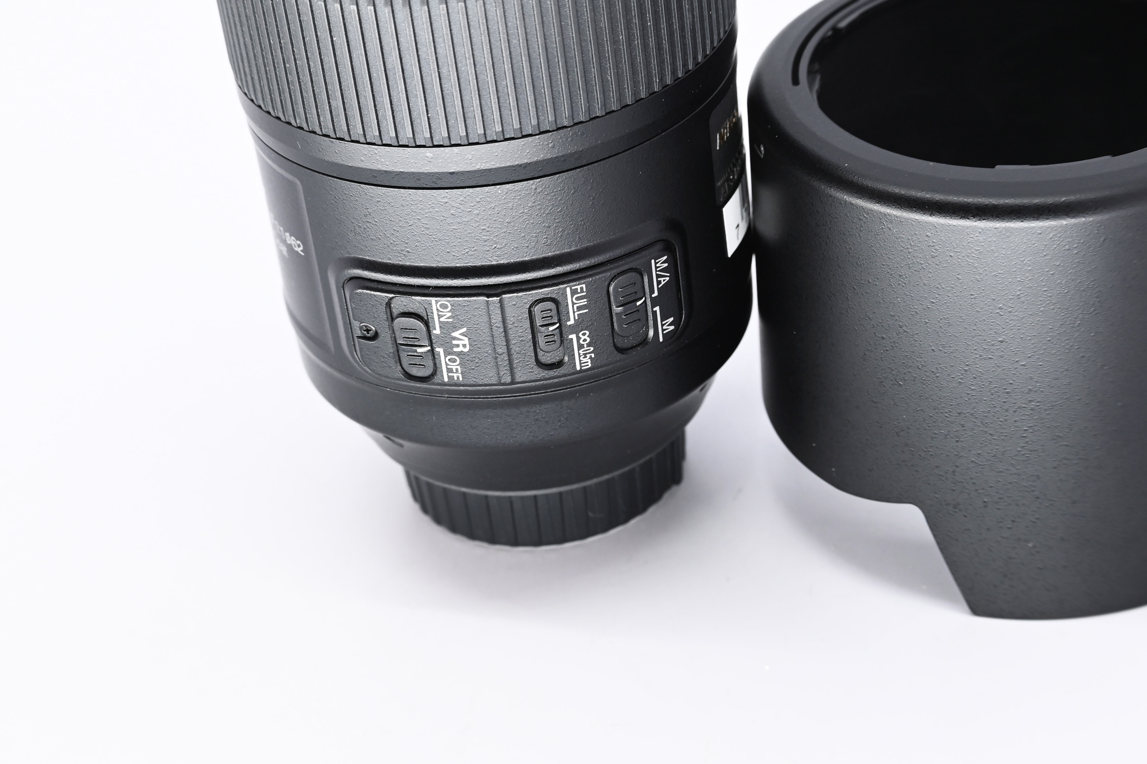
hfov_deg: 27.0
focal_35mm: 75
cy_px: 382
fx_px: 2389
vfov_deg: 18.2
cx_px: 574
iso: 500
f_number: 9
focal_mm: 50
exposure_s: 1/100
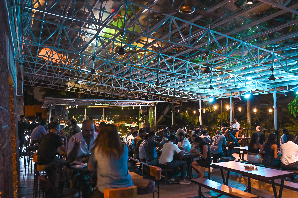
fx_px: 290
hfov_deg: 54.4
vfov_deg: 37.9
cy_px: 99
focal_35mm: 35
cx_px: 149
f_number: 2.8
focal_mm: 35
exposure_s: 1/160
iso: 8000
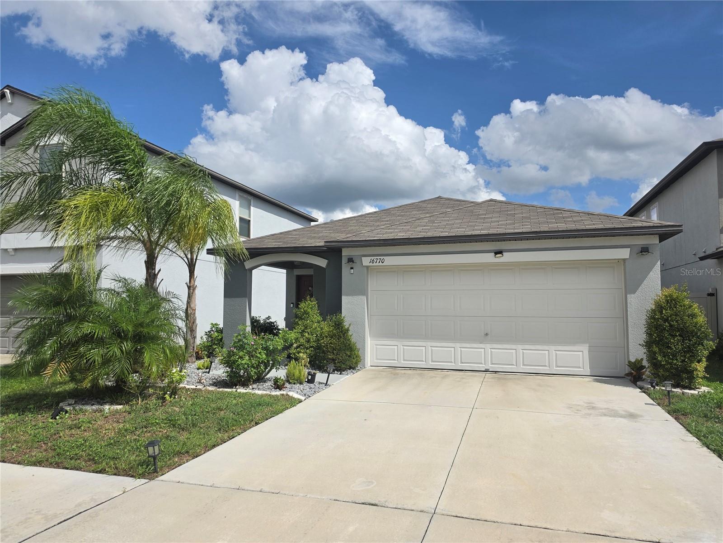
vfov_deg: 58.9
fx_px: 480
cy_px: 272
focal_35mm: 23
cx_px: 362
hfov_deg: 73.9
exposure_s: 1/7939
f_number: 1.4
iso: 40
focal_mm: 6.5
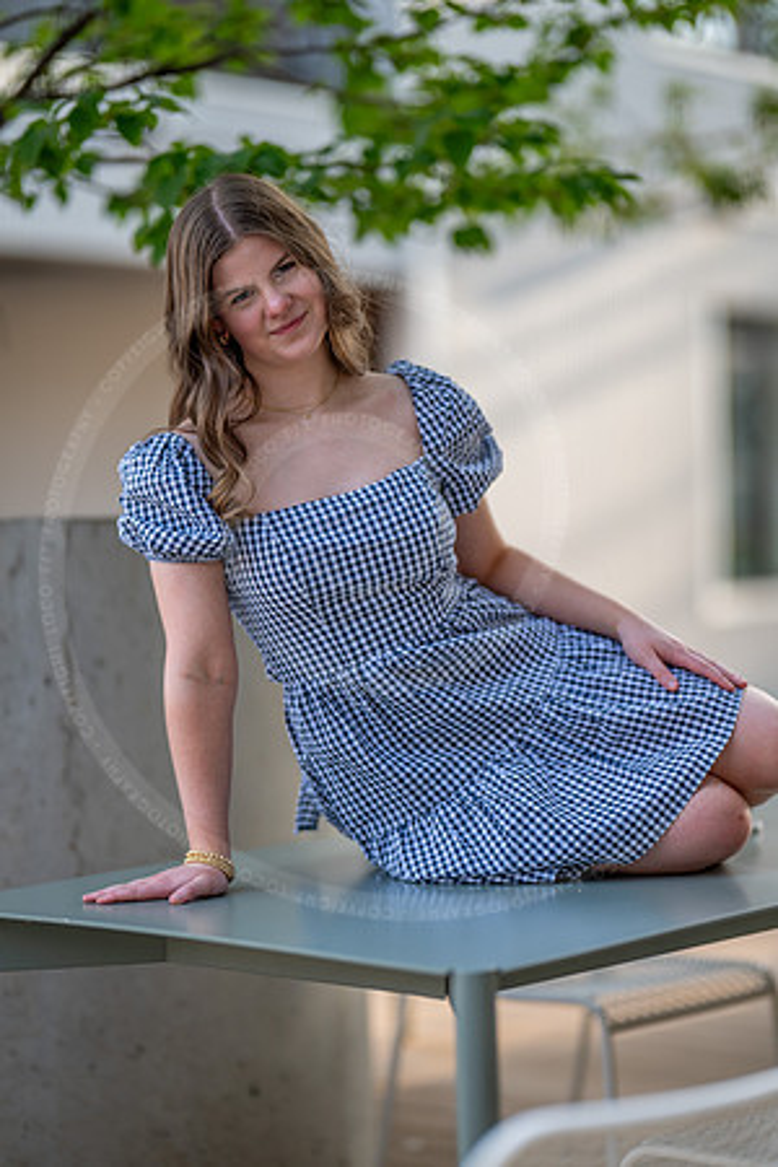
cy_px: 584
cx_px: 389
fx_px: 2755
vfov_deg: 23.9
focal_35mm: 85
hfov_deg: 16.1
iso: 200
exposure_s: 1/1000
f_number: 1.2
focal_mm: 85
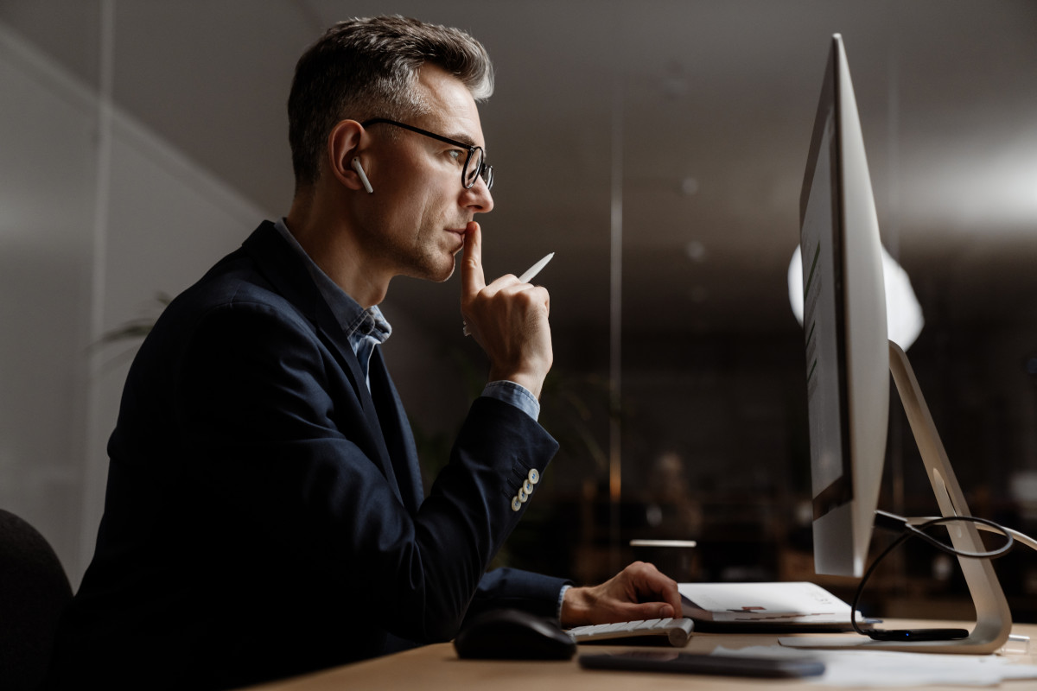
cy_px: 346
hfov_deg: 34.5
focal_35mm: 58
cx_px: 518
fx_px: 1671
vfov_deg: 23.4
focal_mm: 58
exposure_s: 1/320
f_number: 2.8
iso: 1000
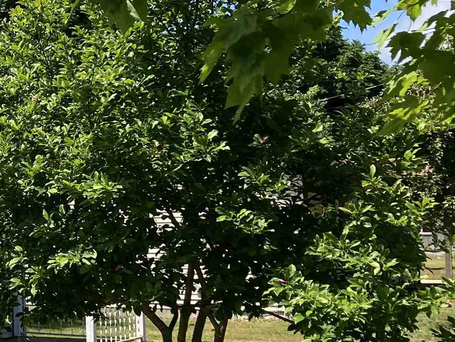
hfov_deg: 20.1
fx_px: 1170
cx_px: -146
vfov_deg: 16.6
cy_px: 177
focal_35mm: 89
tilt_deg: +3.6
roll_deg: -0.6
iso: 32
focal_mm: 3.99
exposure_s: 1/1621
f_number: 1.8
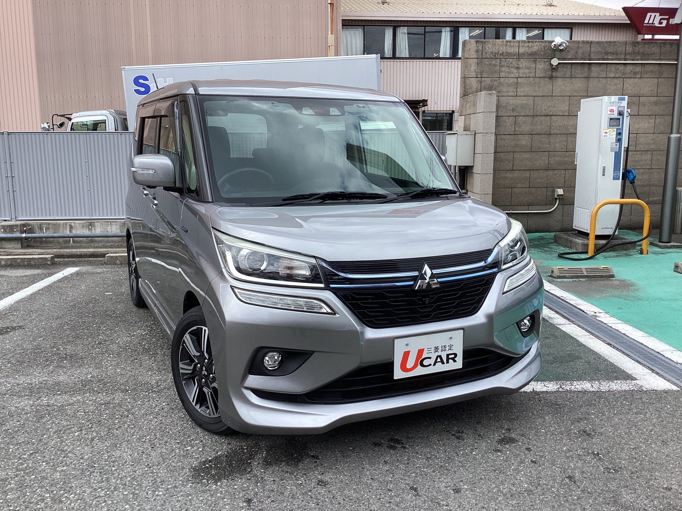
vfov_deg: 45.4
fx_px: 611
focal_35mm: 31
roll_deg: +0.4
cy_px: 256
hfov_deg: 58.4
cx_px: 341
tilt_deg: -10.8
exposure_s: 1/641
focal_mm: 3.3
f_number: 2.4
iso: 25
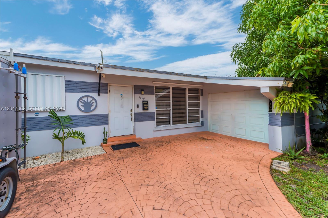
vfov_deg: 73.7
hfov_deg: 96.7
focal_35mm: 16
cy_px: 109
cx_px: 164
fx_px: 146
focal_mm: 16
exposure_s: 1/160
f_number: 7.1
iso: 100
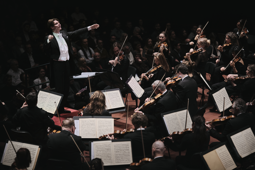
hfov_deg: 18.1
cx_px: 128
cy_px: 85
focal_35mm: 113
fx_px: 800
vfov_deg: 12.1
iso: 640
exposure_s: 1/640
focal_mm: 75
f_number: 1.2
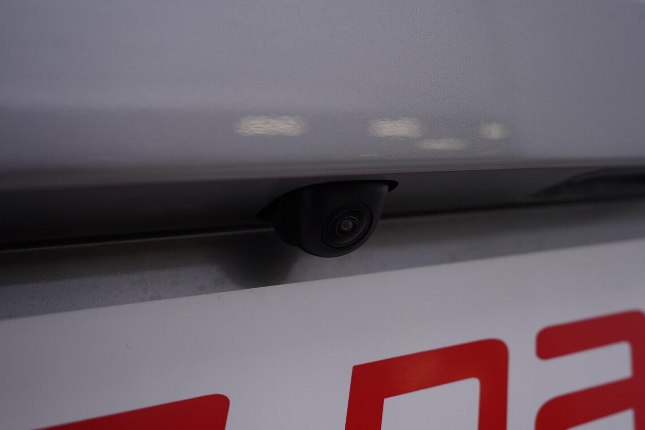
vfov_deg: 36.9
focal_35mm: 36
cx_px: 322
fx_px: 645
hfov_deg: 53.1
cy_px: 215
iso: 125
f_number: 4
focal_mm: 24
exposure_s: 1/80
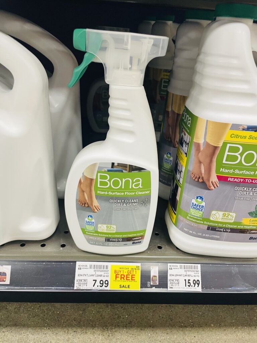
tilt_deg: -28.9
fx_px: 257
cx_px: 128
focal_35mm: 26
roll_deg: -5.0
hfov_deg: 53.1
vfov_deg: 67.3
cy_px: 172
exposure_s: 1/62
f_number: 1.6
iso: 100
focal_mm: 4.2
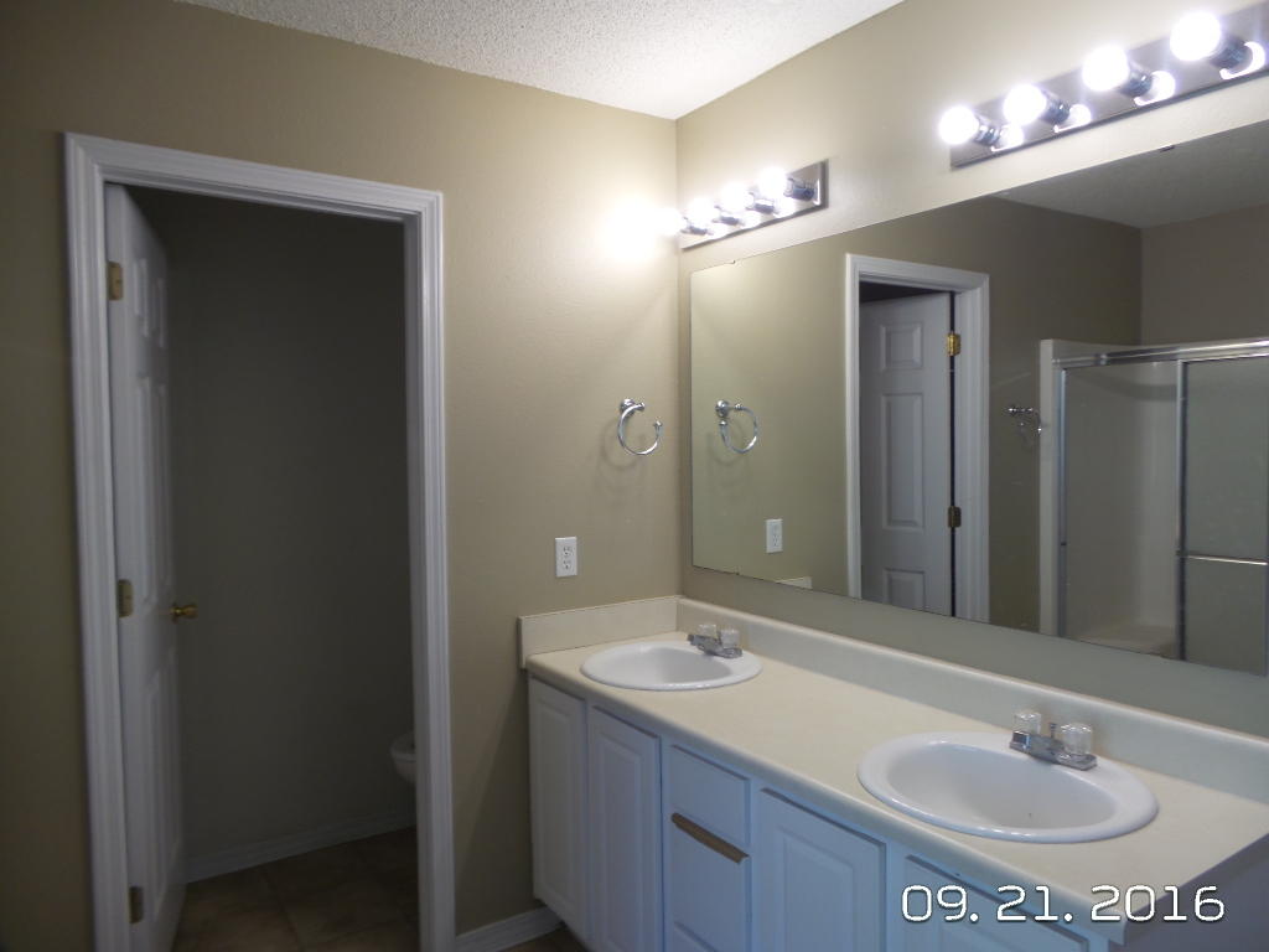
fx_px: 843
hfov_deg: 73.9
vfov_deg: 58.9
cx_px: 634
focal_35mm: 23
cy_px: 476
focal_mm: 4.1
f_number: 2.8
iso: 100
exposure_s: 1/40
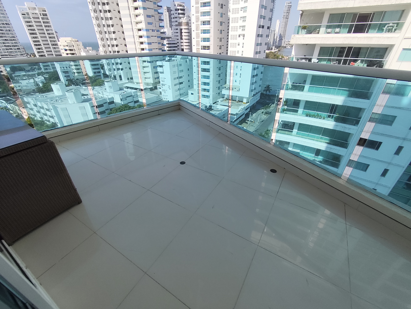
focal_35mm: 15
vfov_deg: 81.8
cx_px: 206
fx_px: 178
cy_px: 154
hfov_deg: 98.1
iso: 50
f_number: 2.2
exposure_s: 1/2349
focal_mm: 1.65
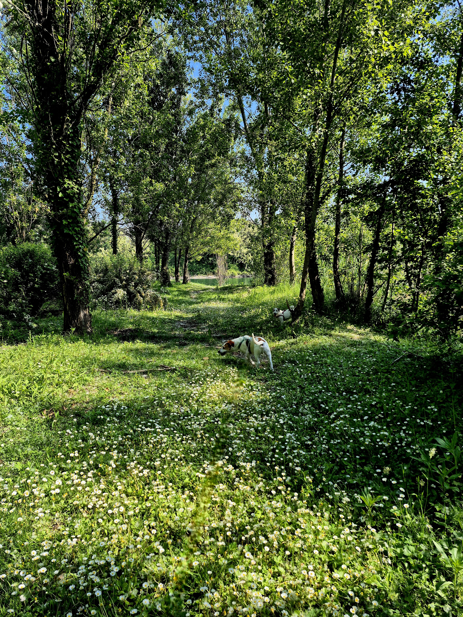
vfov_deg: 73.9
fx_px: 410
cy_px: 308
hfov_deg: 58.9
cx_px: 232
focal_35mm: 23
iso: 25
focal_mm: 5.4
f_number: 1.8
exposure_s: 1/714
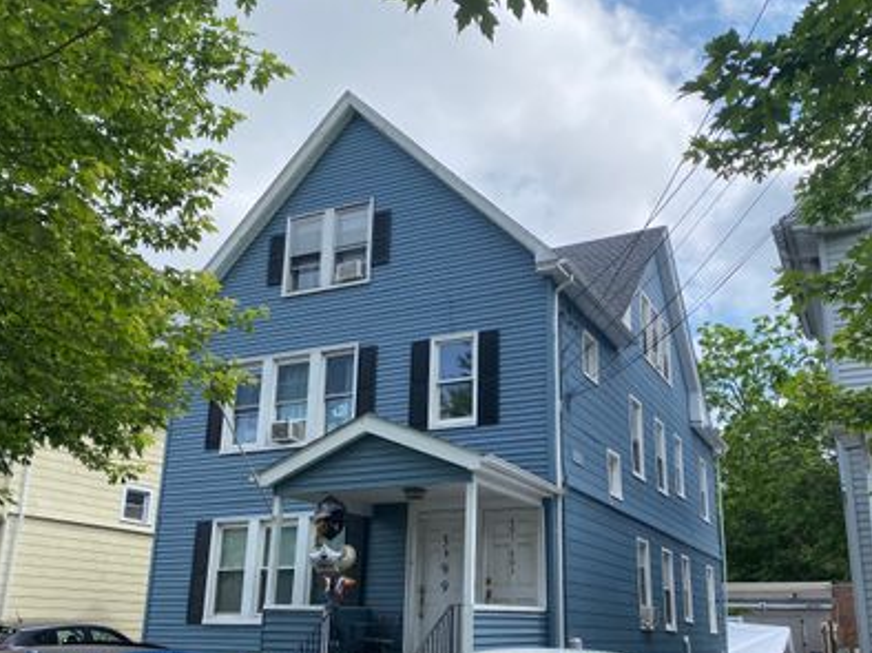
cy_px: 393
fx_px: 831
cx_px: 471
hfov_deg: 55.3
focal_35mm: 33
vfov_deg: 42.7
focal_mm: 4.25
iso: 32
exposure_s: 1/2688
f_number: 1.8
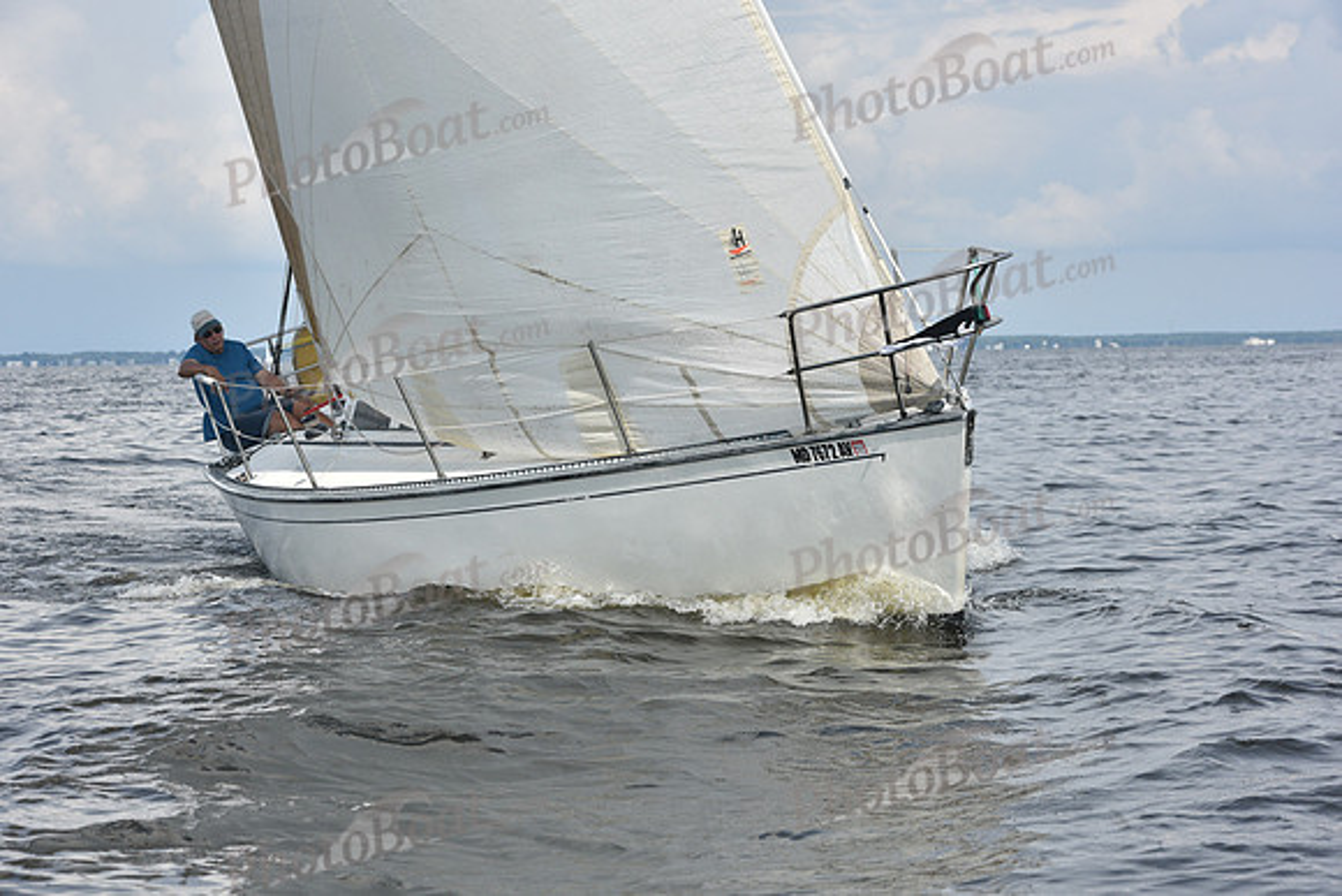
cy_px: 448
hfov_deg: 20.4
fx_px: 3728
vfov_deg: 13.7
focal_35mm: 100
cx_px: 671
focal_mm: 100
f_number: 9
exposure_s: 1/1250
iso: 320
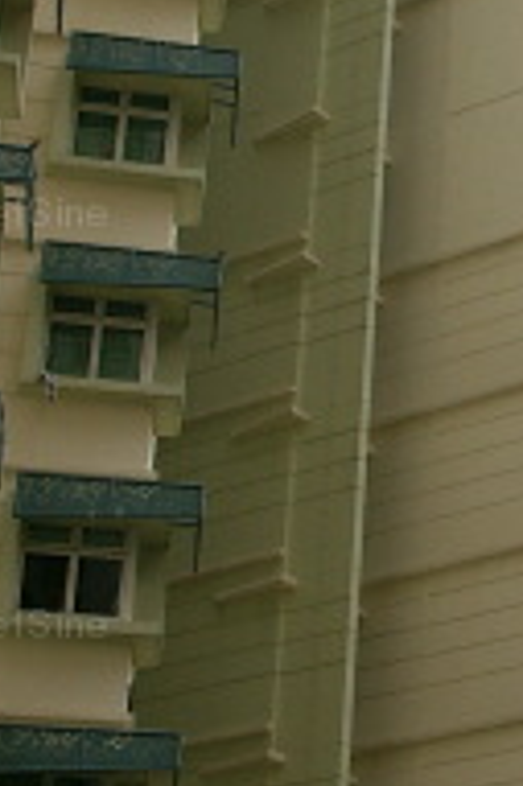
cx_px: 826
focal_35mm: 99
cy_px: 399
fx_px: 2161
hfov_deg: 12.9
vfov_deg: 20.6
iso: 400
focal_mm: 18
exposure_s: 1/350
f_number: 6.7
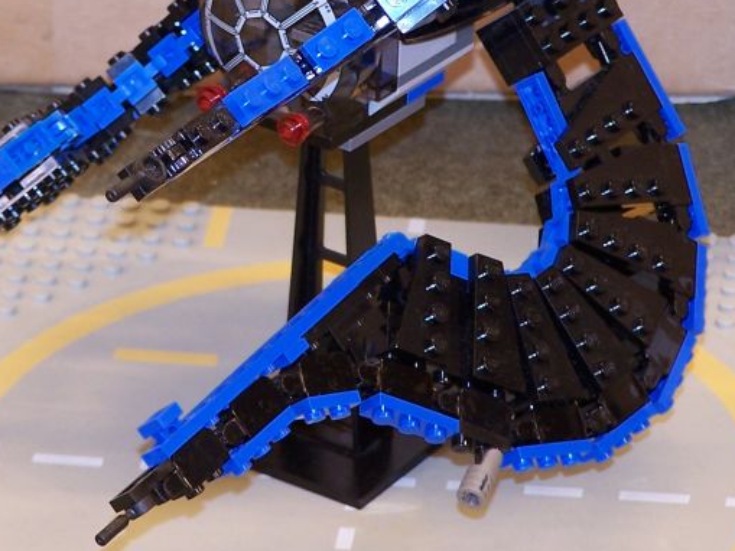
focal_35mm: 340
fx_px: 7221
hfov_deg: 5.8
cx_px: 240
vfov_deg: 4.4
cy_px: 50
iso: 80
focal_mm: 28
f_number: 3.2
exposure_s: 1/2
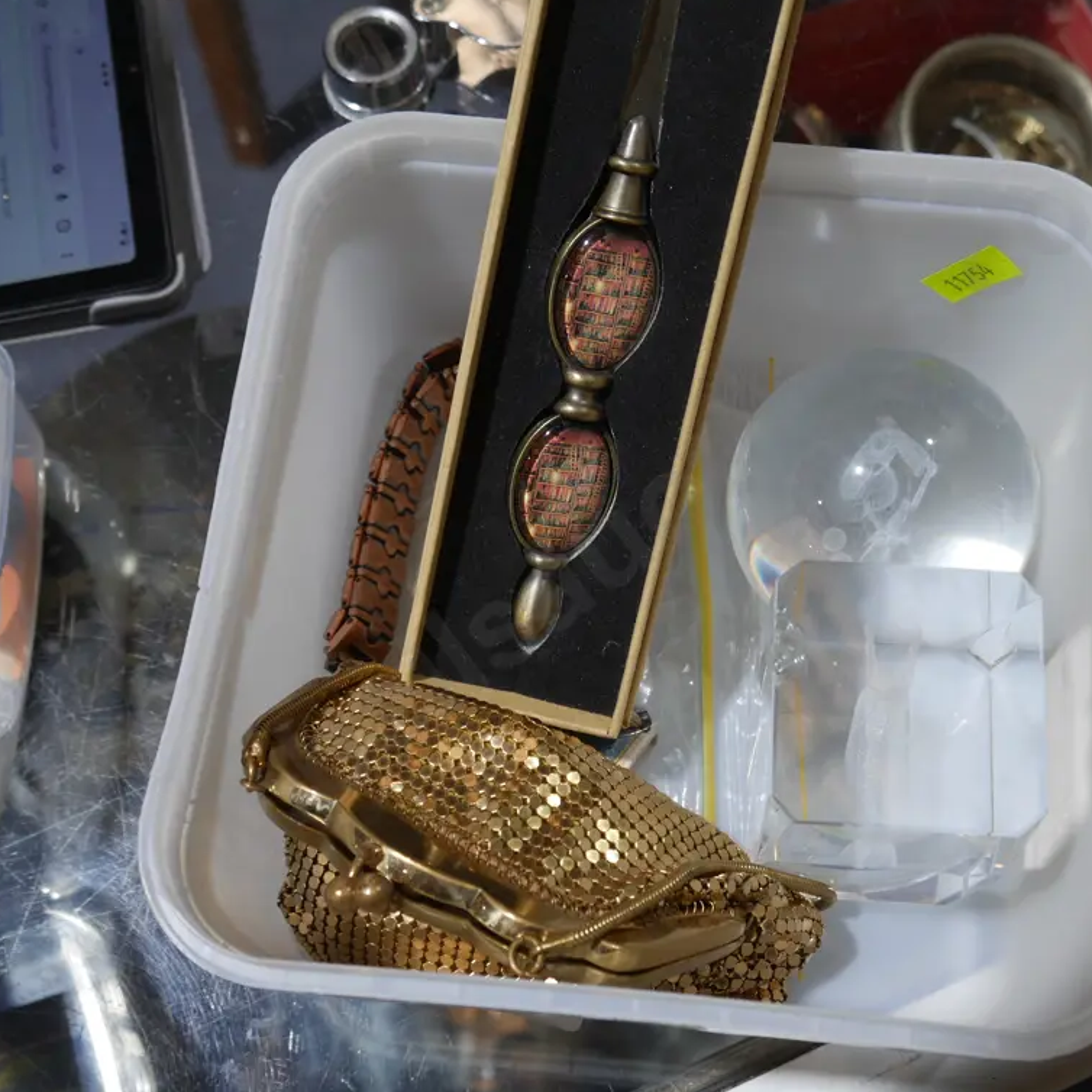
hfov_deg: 35.3
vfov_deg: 35.4
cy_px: 542
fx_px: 1713
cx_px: 624
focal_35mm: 48
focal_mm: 20
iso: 320
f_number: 5
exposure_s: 1/60
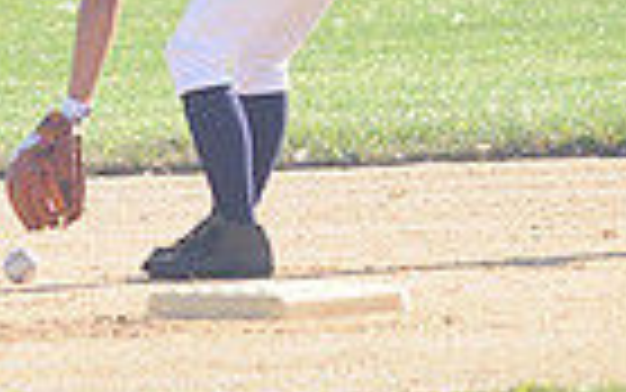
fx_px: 25396
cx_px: 164
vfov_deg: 0.9
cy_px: -306
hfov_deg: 1.4
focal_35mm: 1488
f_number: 4
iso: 200
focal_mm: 300
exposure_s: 1/500
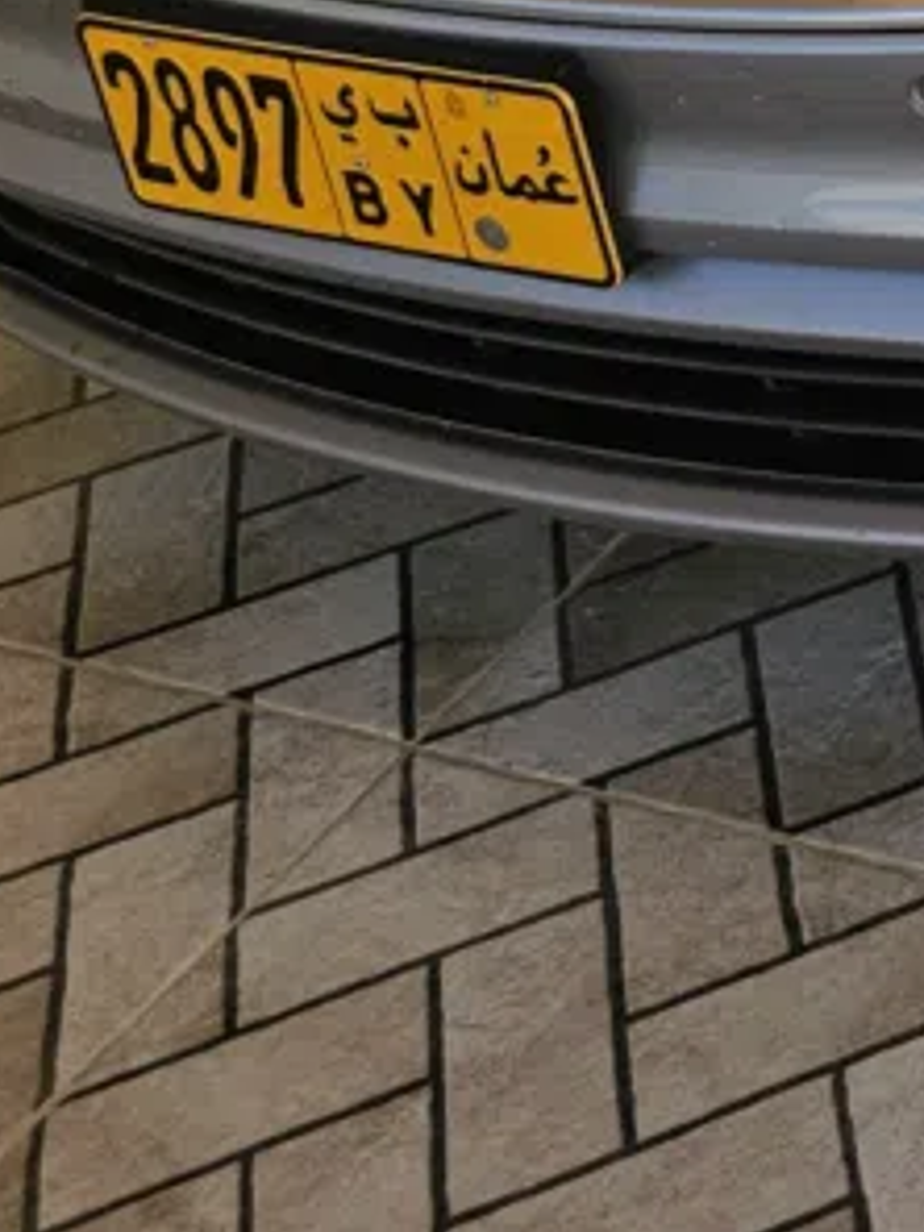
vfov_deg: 16.2
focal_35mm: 106
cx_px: 2035
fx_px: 3773
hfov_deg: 11.9
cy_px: -864
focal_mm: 6.3
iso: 10
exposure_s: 1/612
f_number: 1.7
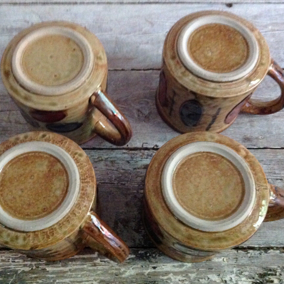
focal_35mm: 42
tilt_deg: -67.6
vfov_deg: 40.0
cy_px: 142
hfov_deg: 39.9
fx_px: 390
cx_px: 122
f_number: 2.4
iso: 800
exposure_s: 1/15
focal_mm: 4.28
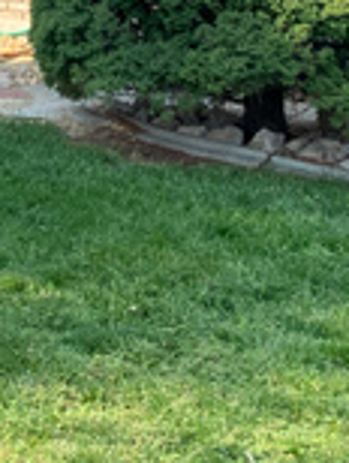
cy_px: -210
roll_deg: -1.2
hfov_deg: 11.7
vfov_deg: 16.7
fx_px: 1448
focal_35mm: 108
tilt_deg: -1.0
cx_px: -442
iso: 32
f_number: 1.8
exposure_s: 1/1272
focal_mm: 4.25
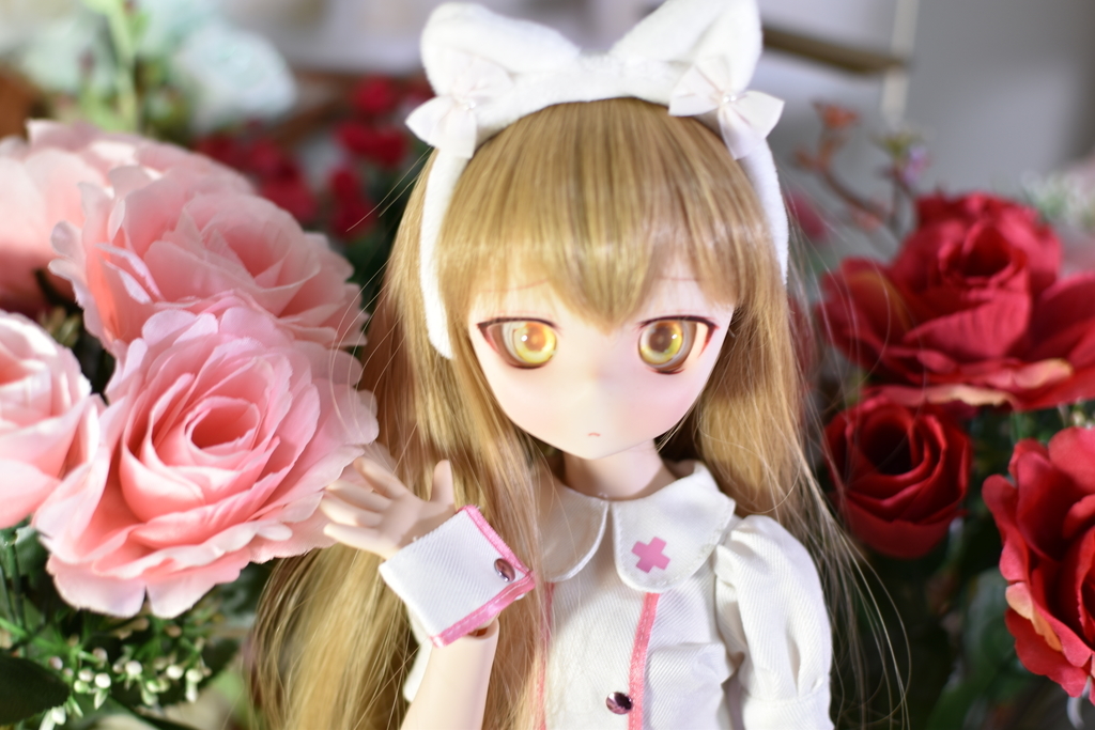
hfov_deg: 37.8
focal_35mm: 52
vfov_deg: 25.8
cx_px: 548
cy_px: 365
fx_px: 1597
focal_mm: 35
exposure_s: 1/25
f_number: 2.5
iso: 100
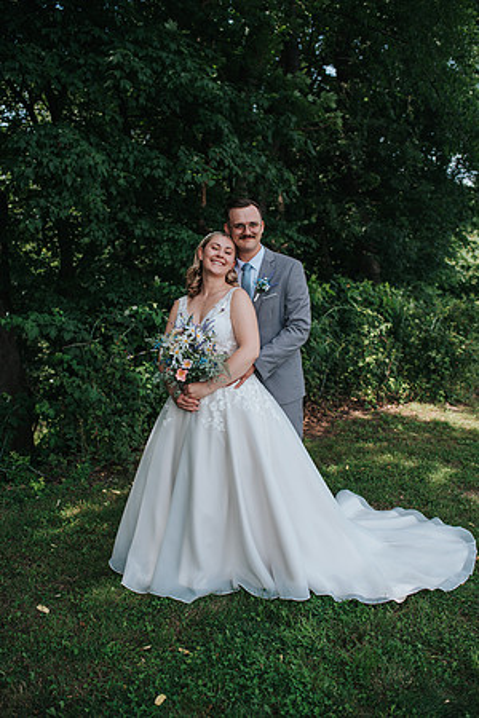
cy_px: 359
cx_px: 240
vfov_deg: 54.4
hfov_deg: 37.9
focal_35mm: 35
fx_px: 698
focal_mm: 35
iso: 100
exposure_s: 1/500
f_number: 2.8
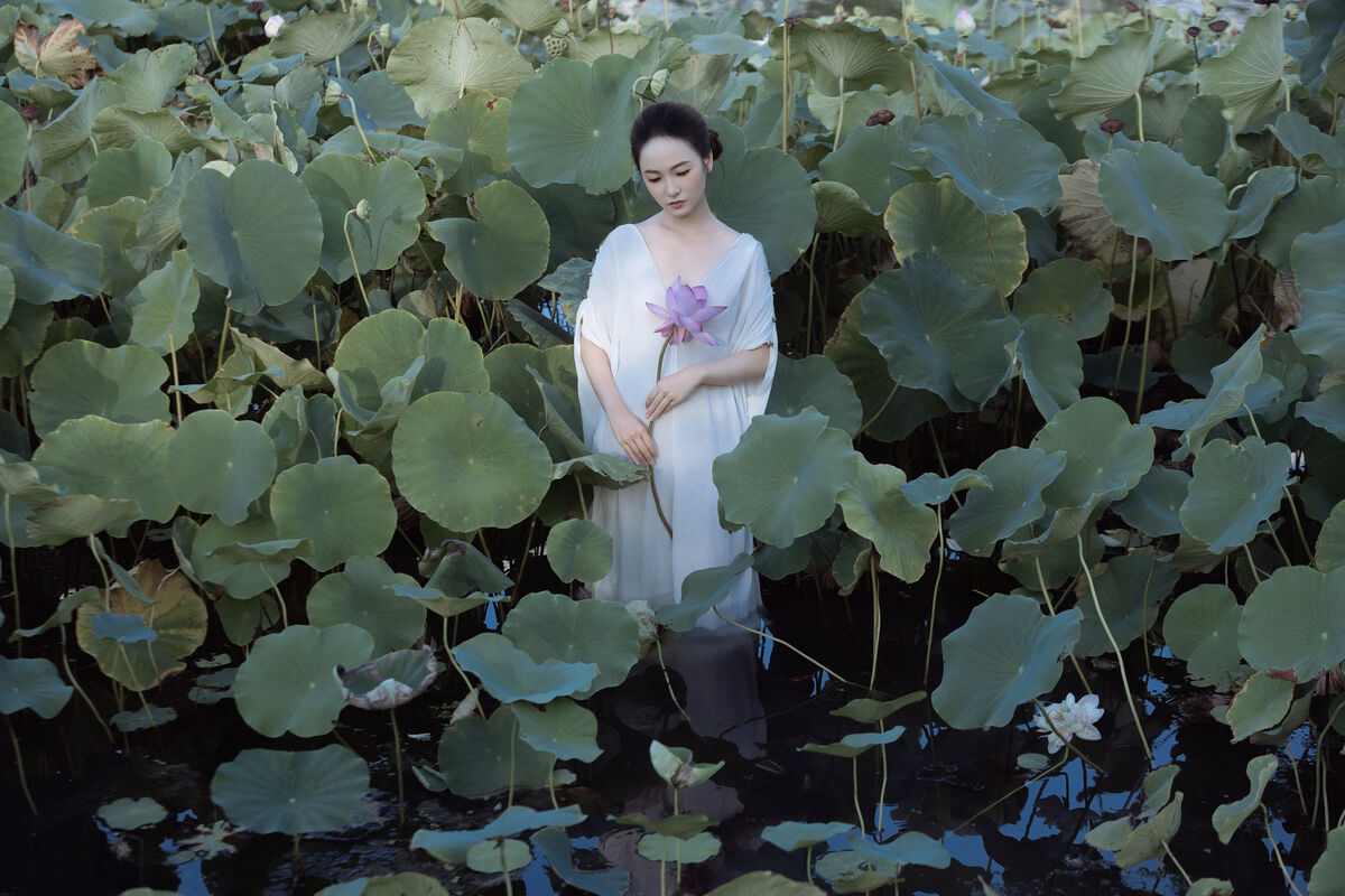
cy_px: 448
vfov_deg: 19.5
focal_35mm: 70
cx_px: 672
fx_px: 2615
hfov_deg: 28.8
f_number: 4
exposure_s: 1/250
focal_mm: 70
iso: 100
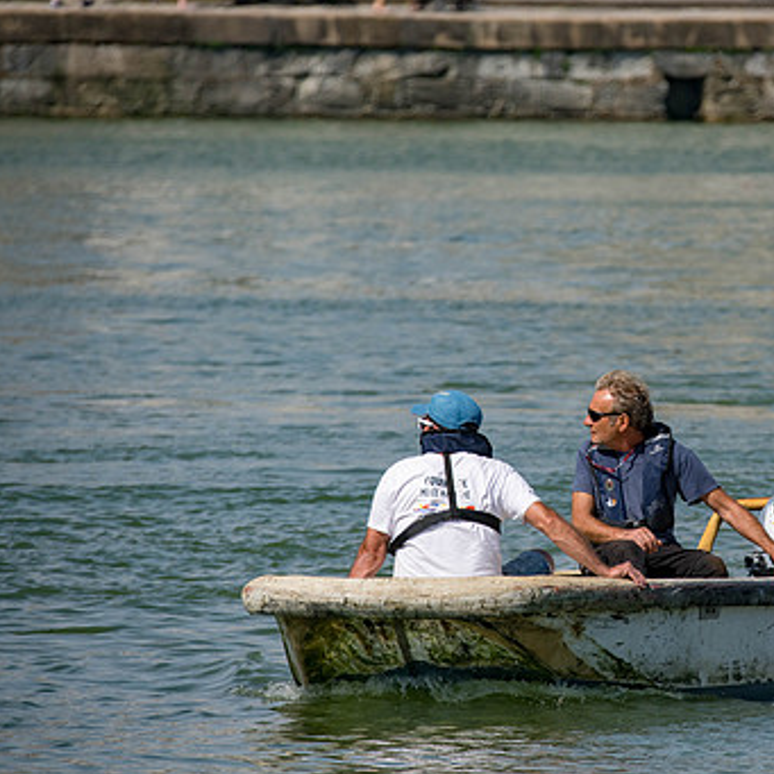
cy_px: 339
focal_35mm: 868
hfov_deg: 2.0
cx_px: 636
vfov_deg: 2.0
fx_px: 21958
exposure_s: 1/800
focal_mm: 600
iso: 280
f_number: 11
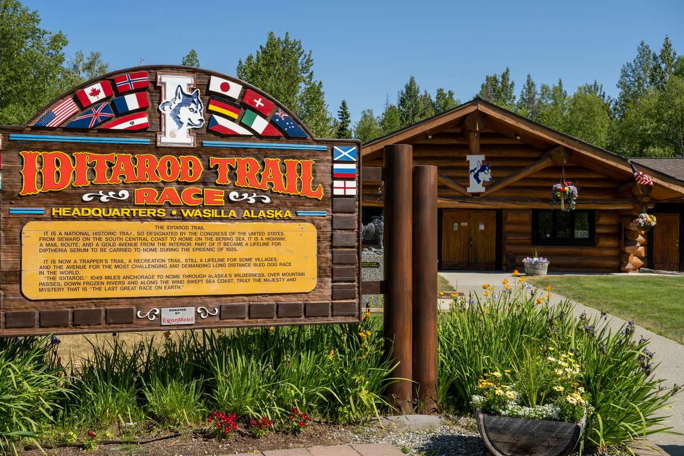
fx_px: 836
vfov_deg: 30.5
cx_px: 342
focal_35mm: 44
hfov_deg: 44.5
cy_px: 228
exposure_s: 1/160
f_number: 8
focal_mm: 44
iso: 64
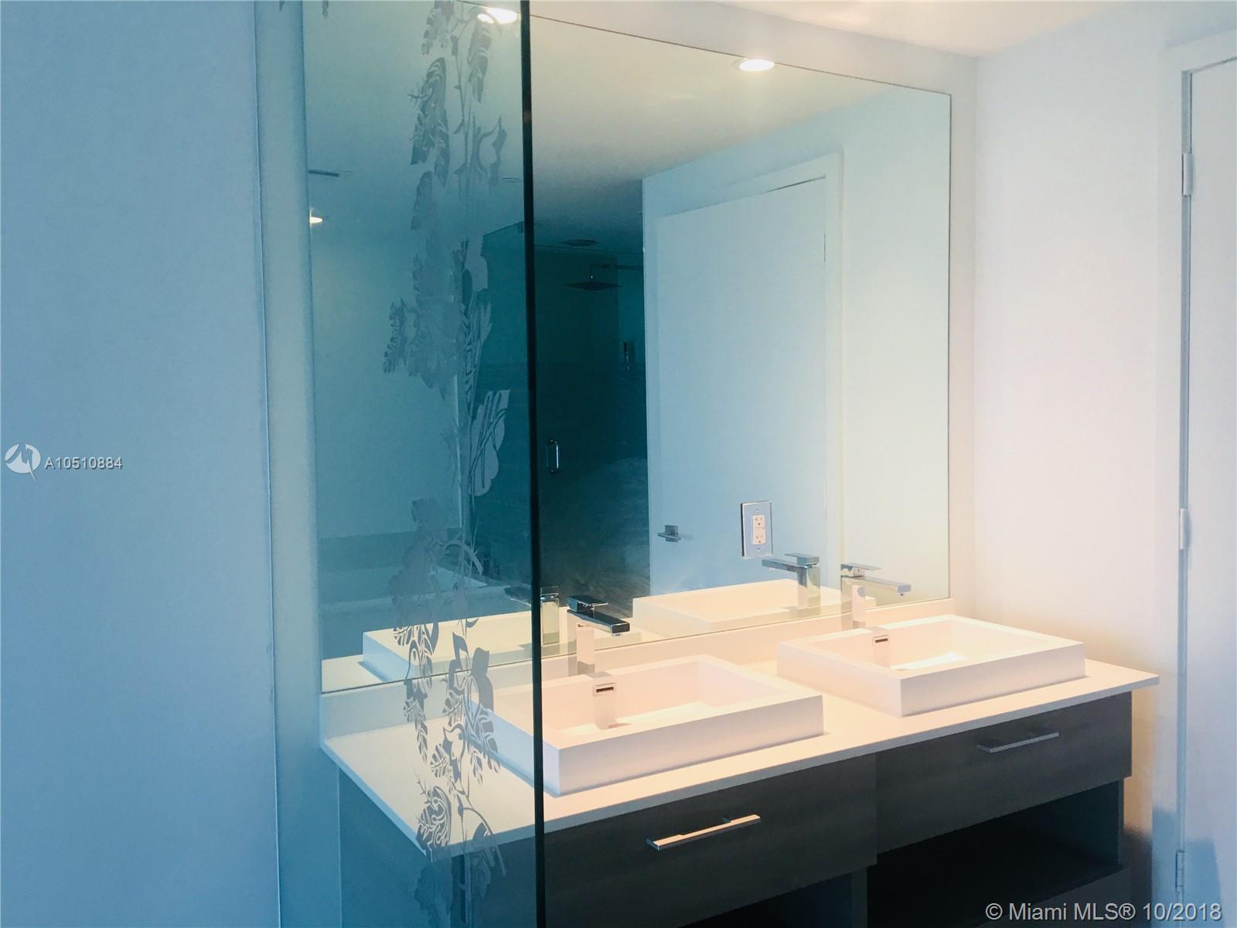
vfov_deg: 48.2
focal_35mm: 29
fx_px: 1036
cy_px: 464
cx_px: 618
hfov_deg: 61.7
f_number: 2.2
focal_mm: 4.15
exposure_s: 1/15
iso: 25
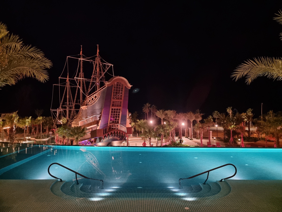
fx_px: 196
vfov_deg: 56.8
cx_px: 141
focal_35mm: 24
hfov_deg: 71.6
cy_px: 106
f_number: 1.8
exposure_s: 1/25
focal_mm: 6.7
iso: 1250
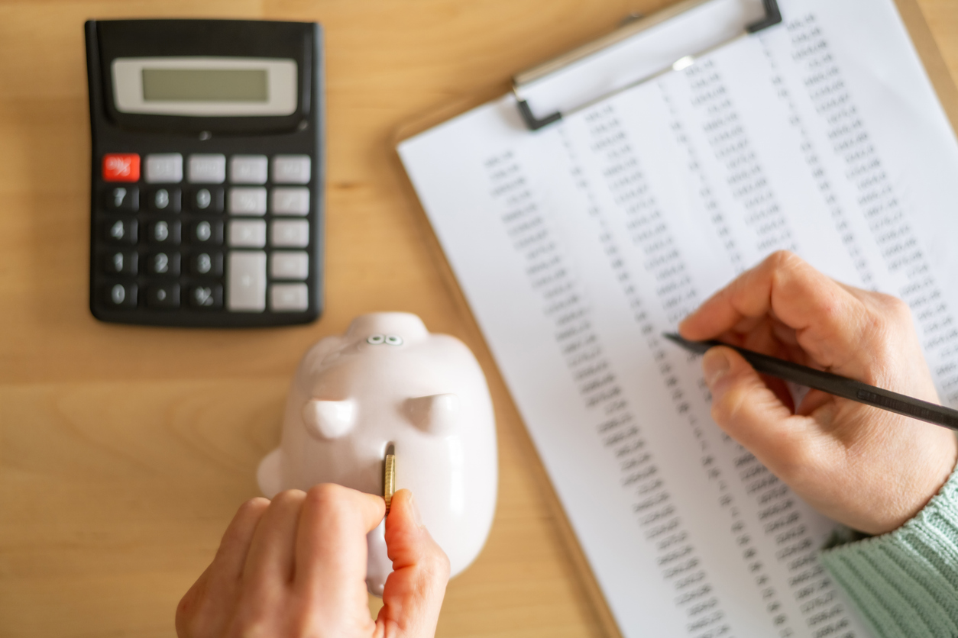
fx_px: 1330
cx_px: 479
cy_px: 319
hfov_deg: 39.6
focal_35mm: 50
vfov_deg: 27.0
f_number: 1.8
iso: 400
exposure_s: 1/160
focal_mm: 50
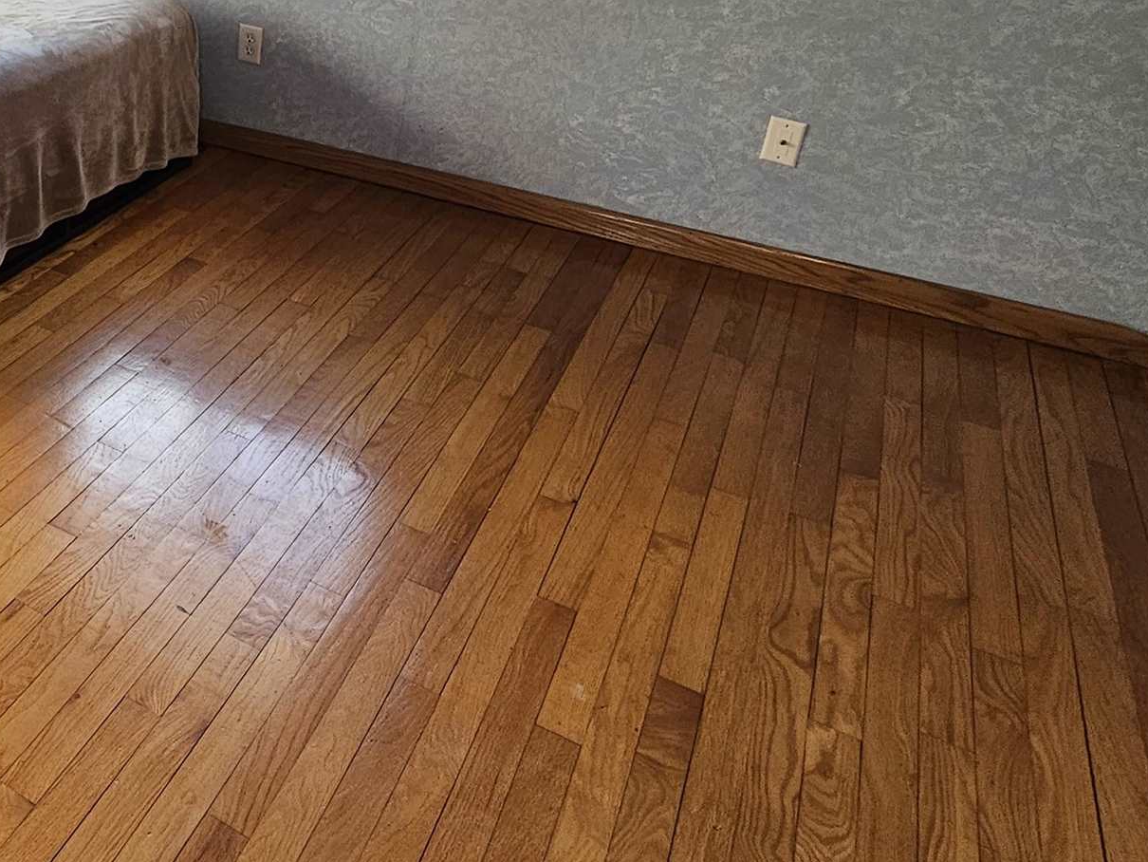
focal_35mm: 33
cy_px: -16
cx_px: -145
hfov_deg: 42.2
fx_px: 1095
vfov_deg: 37.9
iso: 64
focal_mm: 2.2
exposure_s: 1/60
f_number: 2.2
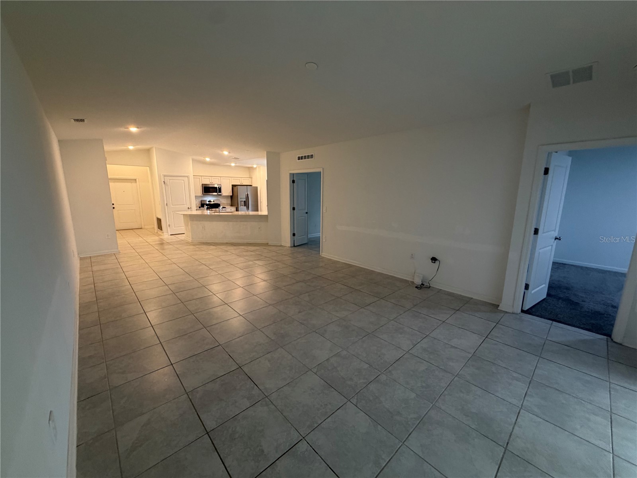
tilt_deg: -9.9
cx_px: 318
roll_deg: -0.7
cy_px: 239
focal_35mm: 14
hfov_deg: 102.1
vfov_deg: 85.7
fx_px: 258
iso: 250
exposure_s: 1/60
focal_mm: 2.22
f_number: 2.2
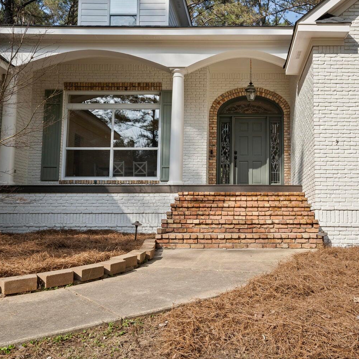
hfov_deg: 46.3
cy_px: 180
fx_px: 411
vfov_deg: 47.2
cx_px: 247
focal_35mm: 35
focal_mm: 27
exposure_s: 1/100
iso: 200
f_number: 11
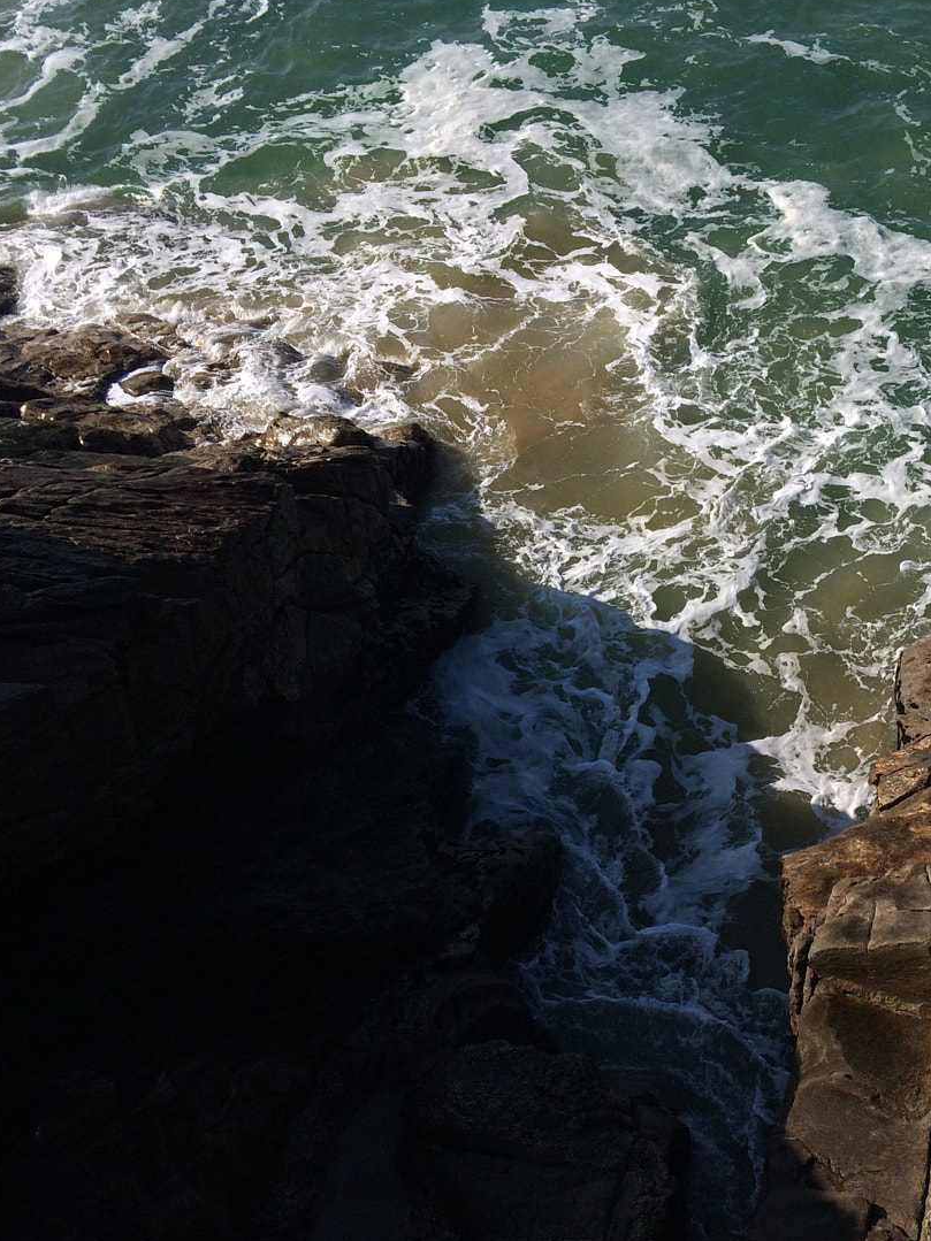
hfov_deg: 33.3
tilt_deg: -43.9
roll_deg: +4.2
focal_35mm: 43
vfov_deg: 43.8
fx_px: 1542
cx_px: 628
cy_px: 703
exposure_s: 1/3731
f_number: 2.2
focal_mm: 4.15
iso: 32
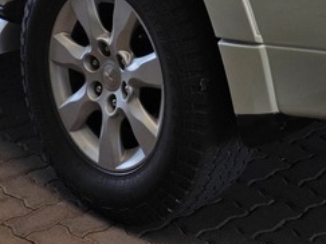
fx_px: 913
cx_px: 235
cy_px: -210
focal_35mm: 97
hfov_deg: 20.1
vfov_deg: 13.5
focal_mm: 6.25
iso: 25
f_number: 1.7
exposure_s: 1/359
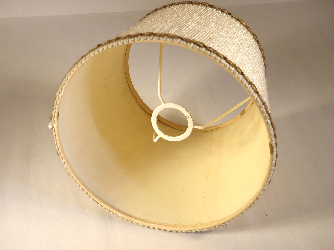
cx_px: 167
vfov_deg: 24.8
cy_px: 125
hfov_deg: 32.7
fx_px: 569
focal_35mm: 59
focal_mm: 10.6
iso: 100
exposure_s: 1/80
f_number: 4.1
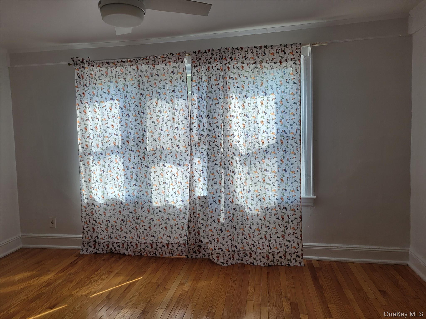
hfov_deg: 67.3
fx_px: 320
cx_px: 213
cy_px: 160
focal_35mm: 26
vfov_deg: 53.1
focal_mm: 5.4
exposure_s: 1/138
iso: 40
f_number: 1.8
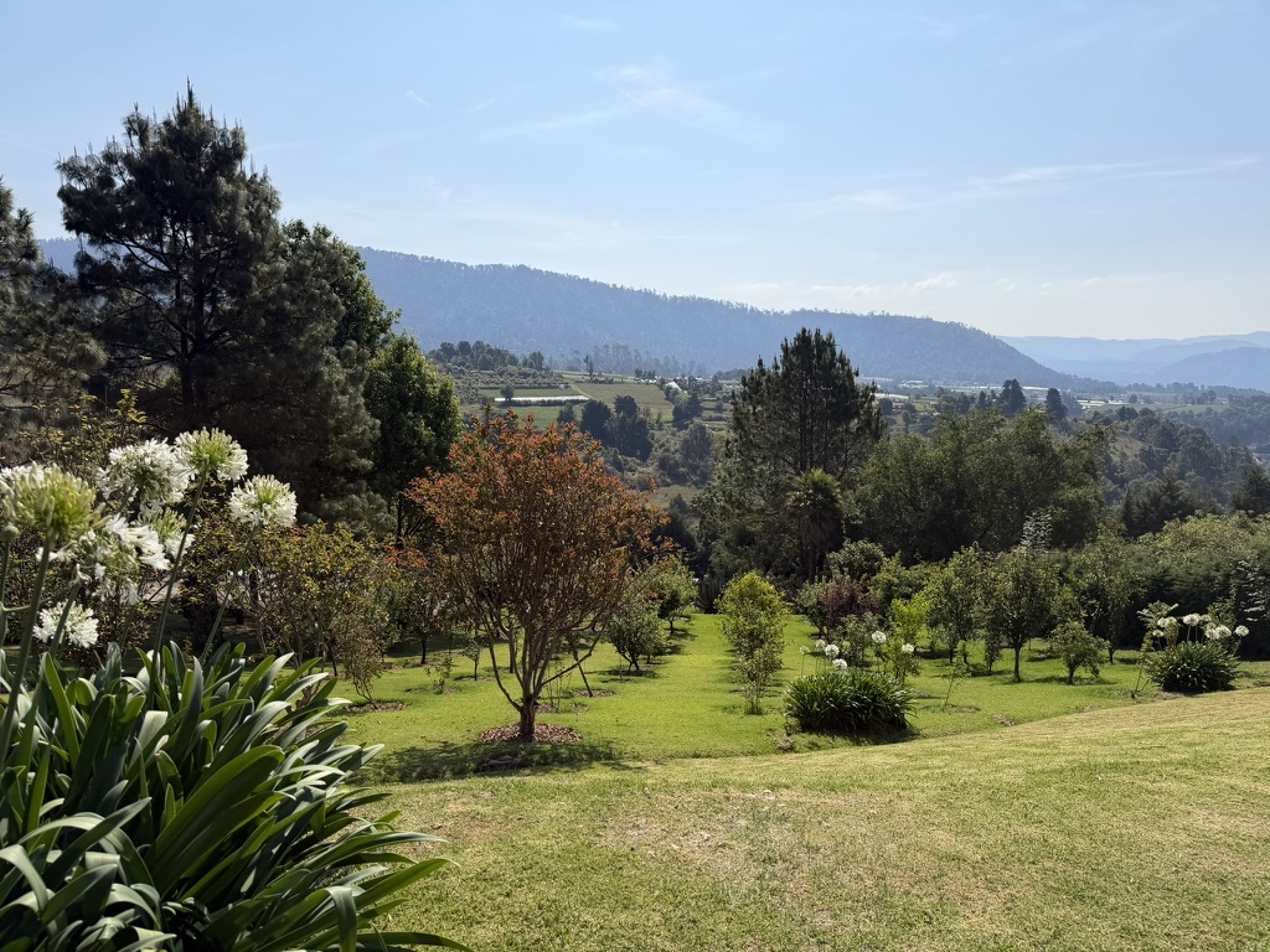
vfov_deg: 56.8
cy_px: 476
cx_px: 635
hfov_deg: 71.6
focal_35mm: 24
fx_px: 881
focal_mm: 6.76
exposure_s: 1/8130
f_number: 1.78
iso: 80
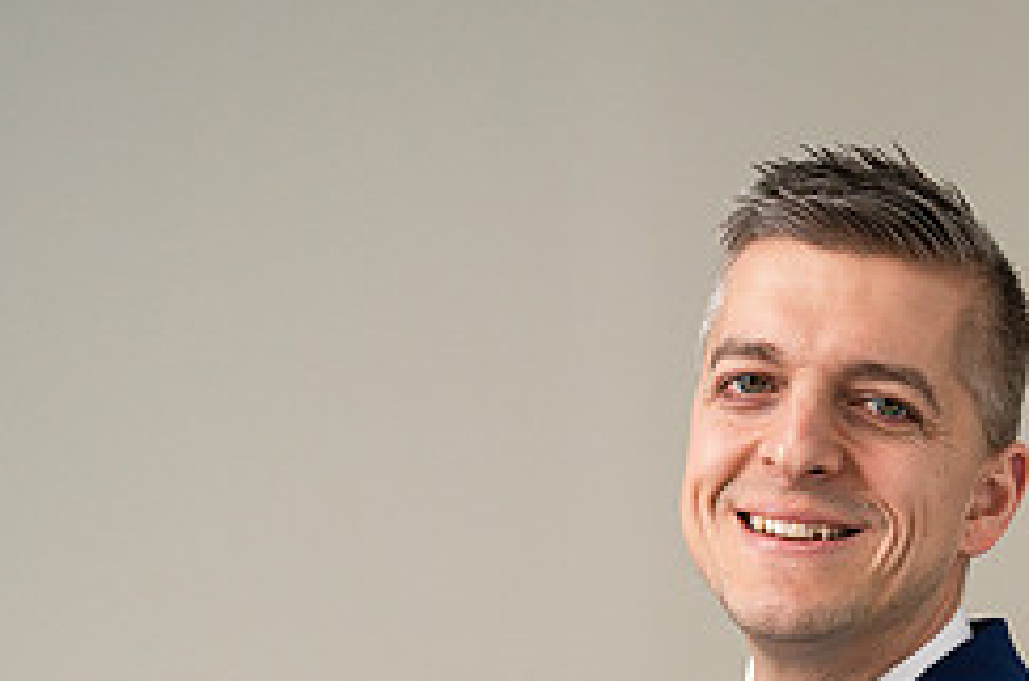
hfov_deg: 22.2
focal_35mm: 90
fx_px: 2567
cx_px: 886
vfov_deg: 14.5
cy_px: 863
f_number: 3.2
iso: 250
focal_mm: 33
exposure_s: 1/200
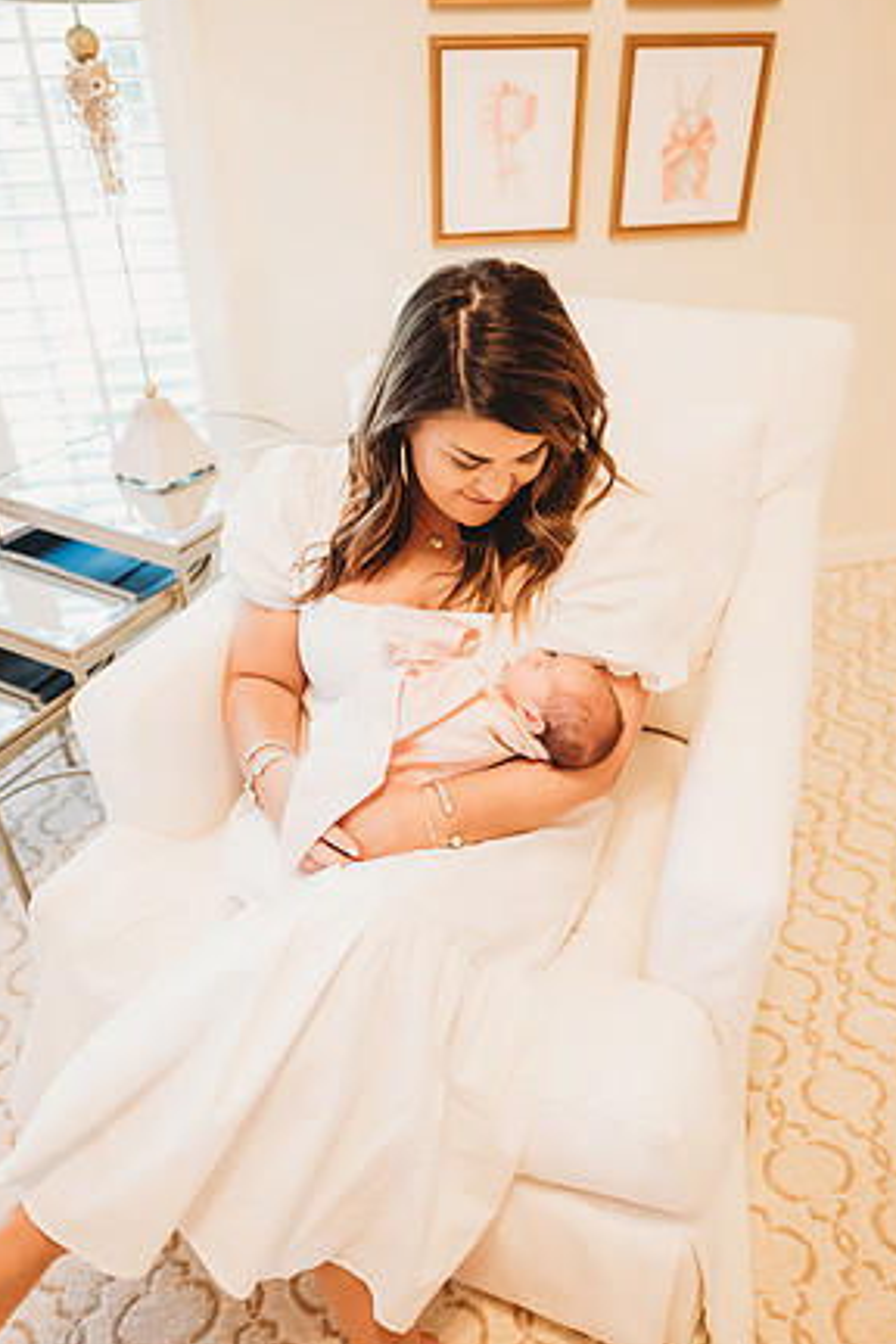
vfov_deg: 71.5
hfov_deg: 51.3
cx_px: 457
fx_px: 933
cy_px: 650
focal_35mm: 25
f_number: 2.5
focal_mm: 24
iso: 2000
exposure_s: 1/160
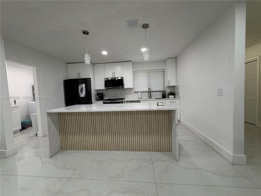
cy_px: 98
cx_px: 130
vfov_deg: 85.7
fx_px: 106
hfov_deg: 102.1
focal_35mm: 14
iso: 200
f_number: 2.2
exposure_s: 1/121
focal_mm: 2.22
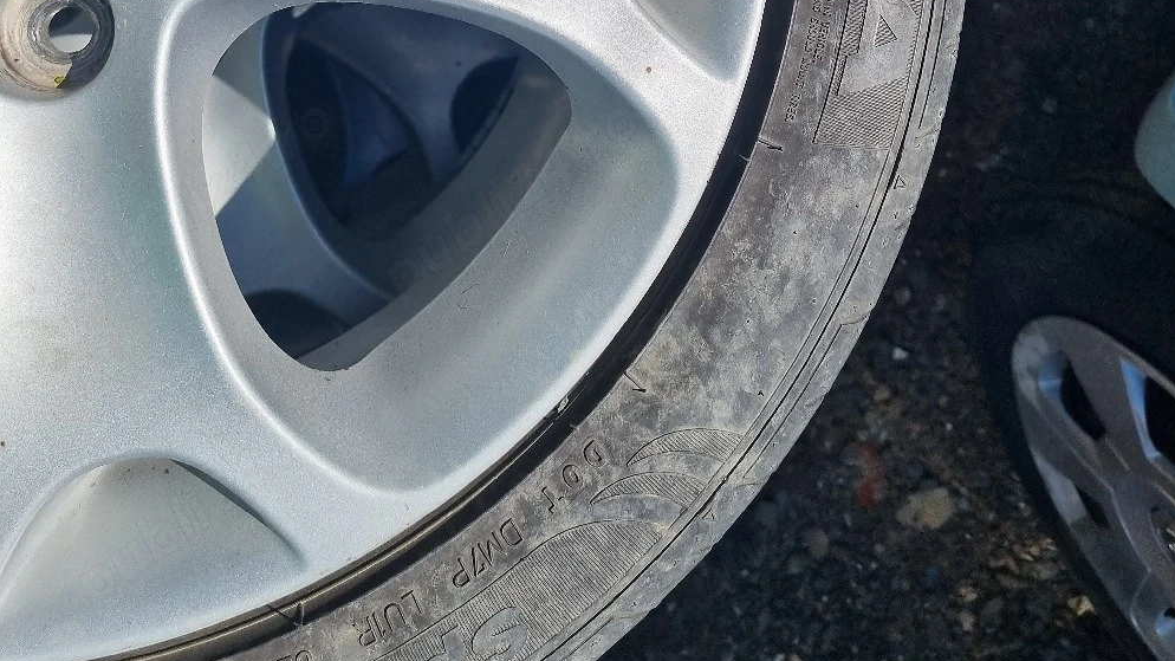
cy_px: -61
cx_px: 589
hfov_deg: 52.8
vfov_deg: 28.4
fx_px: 1184
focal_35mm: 38
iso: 50
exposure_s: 1/5000
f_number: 1.8
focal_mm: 5.4
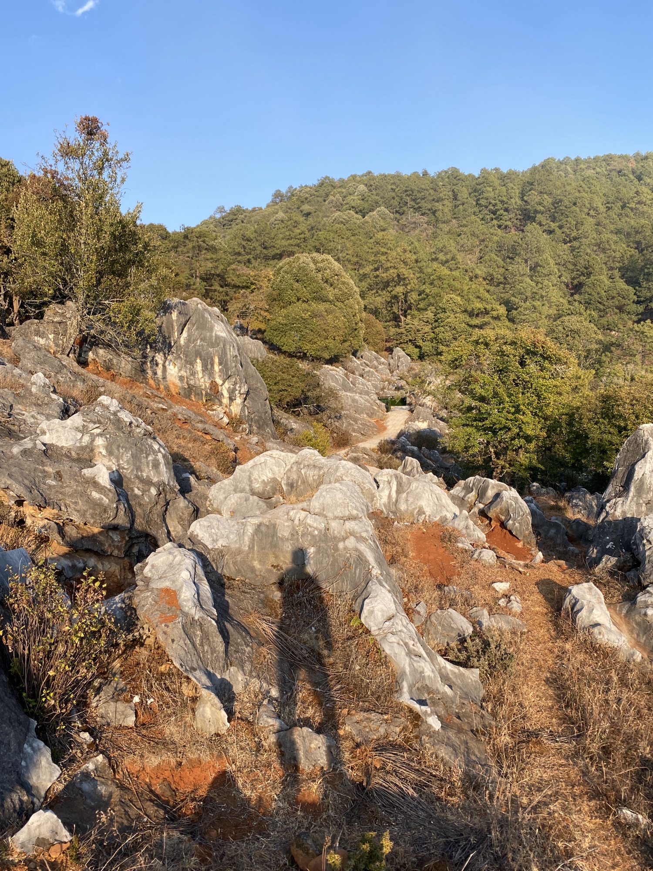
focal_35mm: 26
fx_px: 654
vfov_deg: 67.3
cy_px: 436
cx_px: 326
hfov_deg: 53.1
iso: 32
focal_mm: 4.25
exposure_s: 1/998
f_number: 1.8
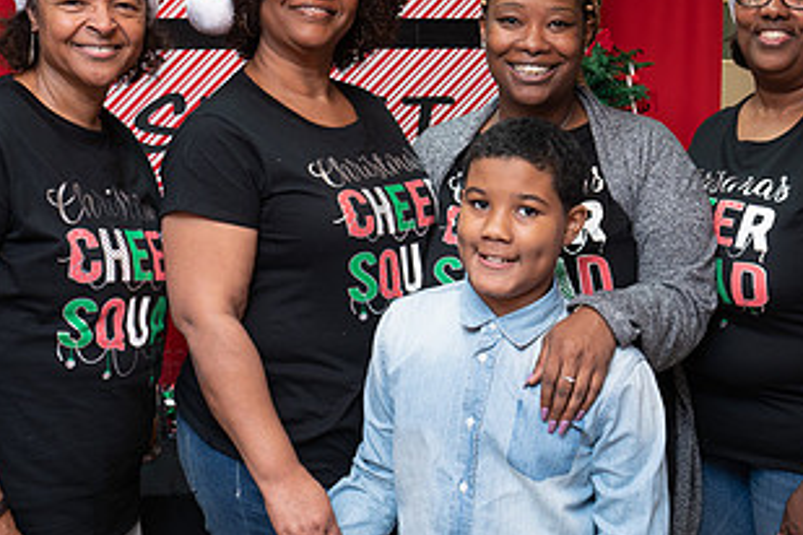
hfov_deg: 33.3
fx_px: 1338
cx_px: 494
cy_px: 256
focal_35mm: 60
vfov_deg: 22.6
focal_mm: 32
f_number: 7.1
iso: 640
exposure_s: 1/30
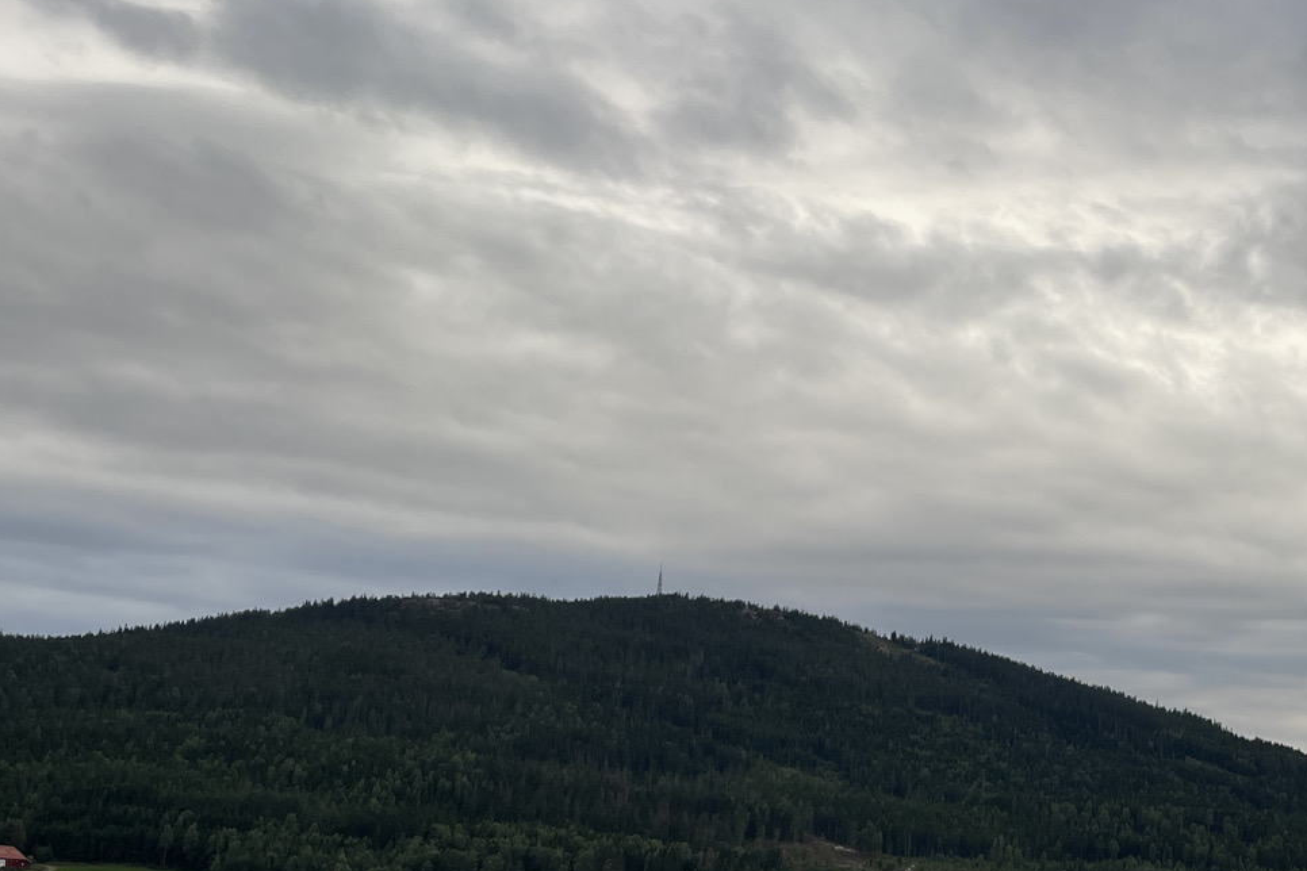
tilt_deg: +6.1
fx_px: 2033
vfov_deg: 24.0
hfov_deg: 34.3
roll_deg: -3.0
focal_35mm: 56
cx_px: 1088
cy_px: 617
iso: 32
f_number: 1.6
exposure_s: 1/182
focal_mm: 4.2
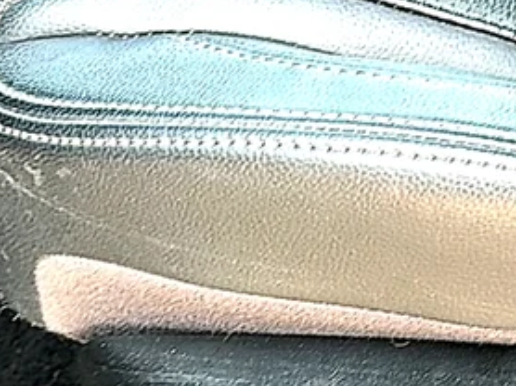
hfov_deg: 16.6
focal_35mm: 116
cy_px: 329
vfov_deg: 12.7
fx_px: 1728
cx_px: 522
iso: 64
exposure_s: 1/71
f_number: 1.78
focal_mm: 6.86
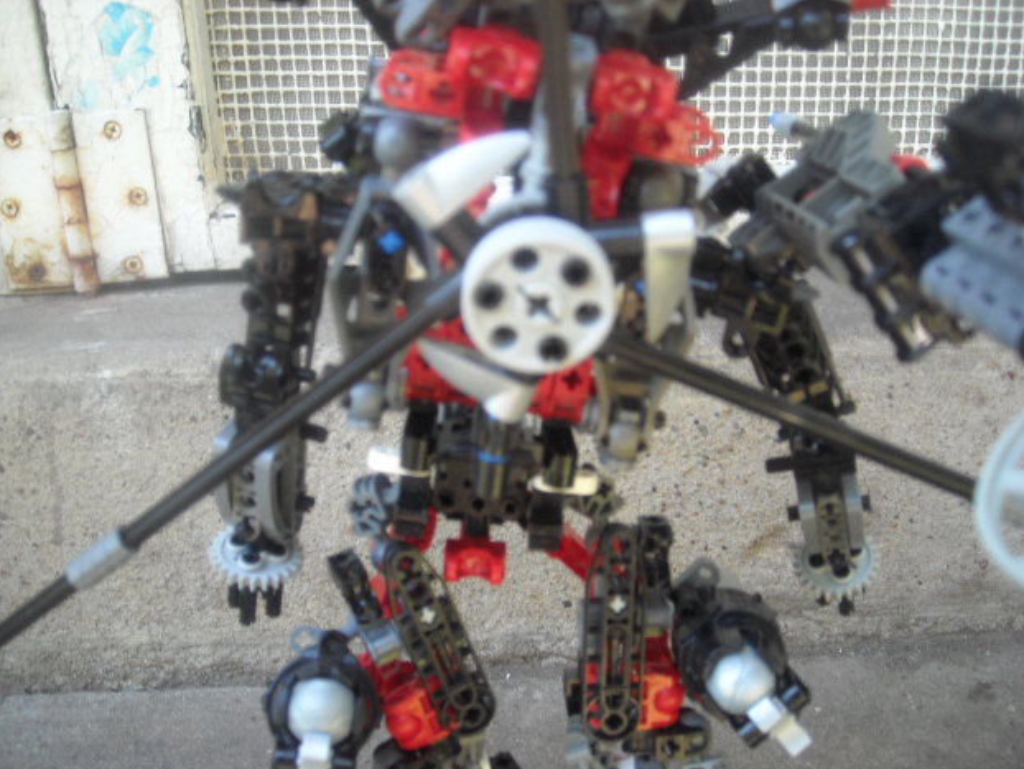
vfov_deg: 39.7
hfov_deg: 51.3
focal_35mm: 36
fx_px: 1065
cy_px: 394
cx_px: 499
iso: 109
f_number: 2.8
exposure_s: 1/60
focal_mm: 5.7
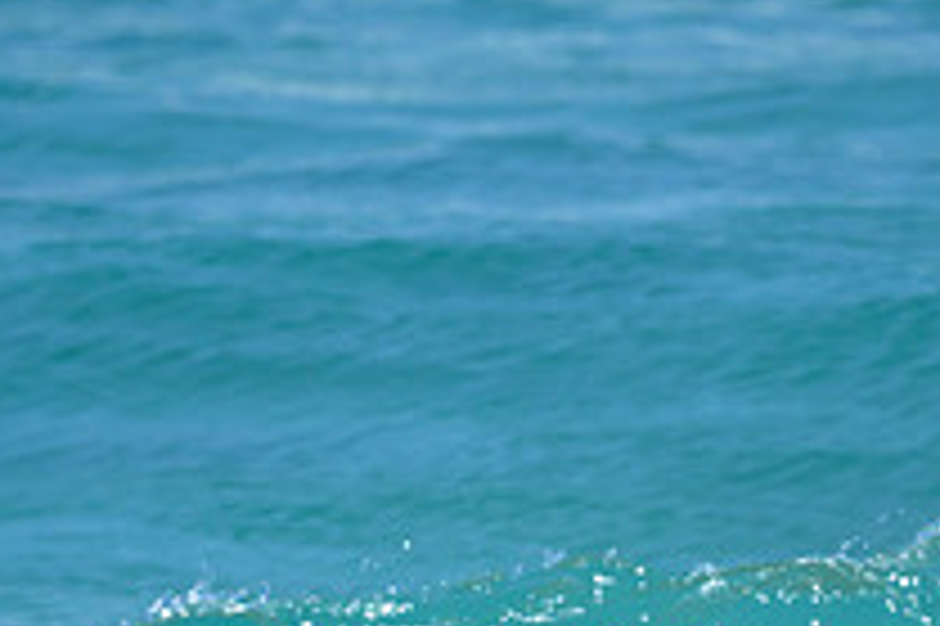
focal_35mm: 2791
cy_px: 510
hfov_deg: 0.7
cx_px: 787
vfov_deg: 0.5
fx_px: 72817
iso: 400
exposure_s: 1/2500
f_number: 6.3
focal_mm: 800
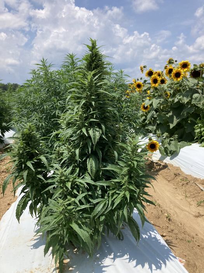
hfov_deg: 49.7
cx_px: 102
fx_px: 220
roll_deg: +2.6
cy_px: 136
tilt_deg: -7.1
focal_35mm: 28
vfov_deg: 63.4
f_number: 1.8
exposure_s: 1/2558
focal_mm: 3.99
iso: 20
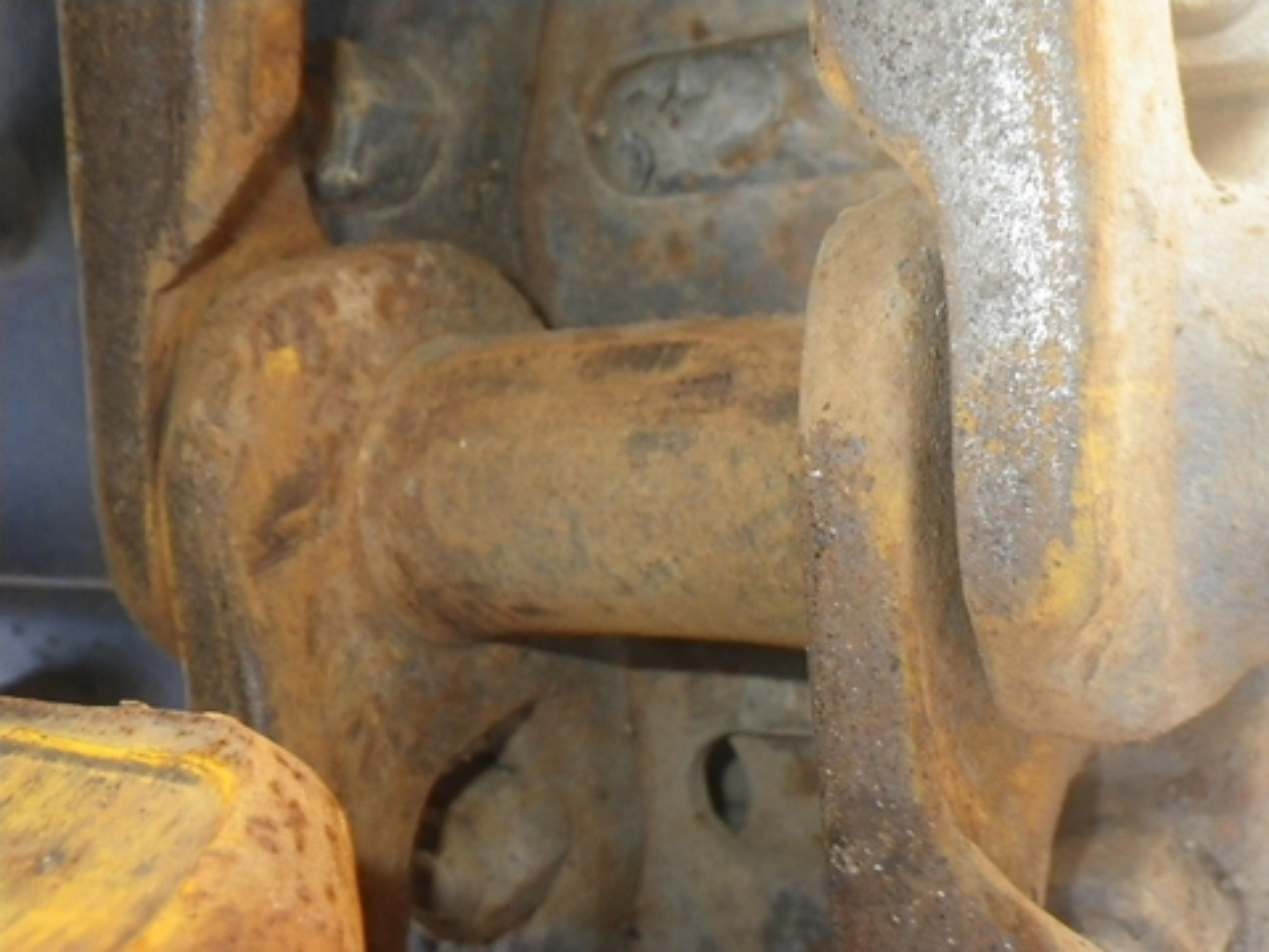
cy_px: 476
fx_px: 1540
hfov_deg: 44.8
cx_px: 634
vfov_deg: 34.3
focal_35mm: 42
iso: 400
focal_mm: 7.5
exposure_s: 1/60
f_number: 5
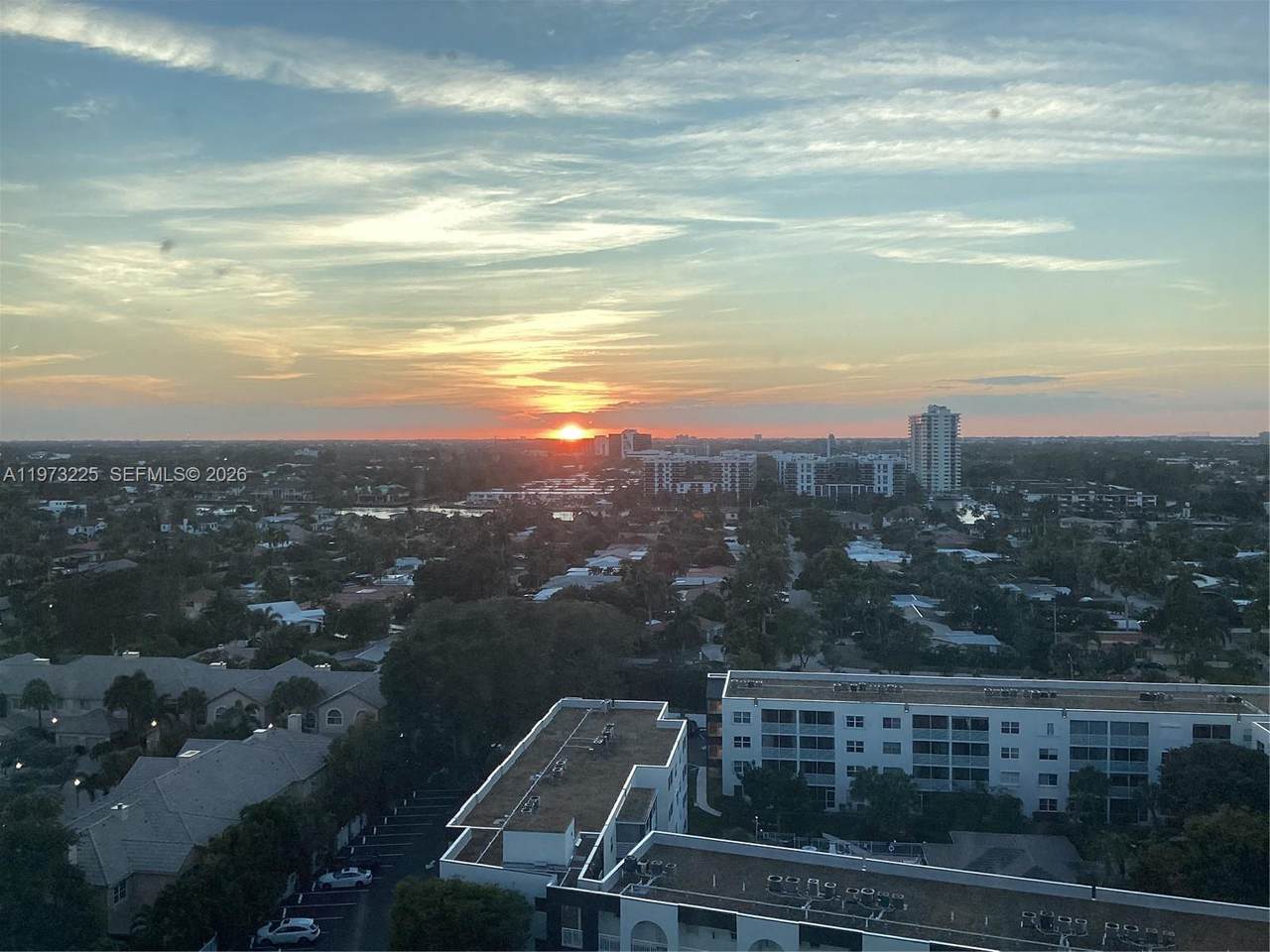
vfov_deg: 45.4
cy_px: 476
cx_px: 635
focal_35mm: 31
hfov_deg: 58.4
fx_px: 1137
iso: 32
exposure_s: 1/120
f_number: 2.4
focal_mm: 3.3
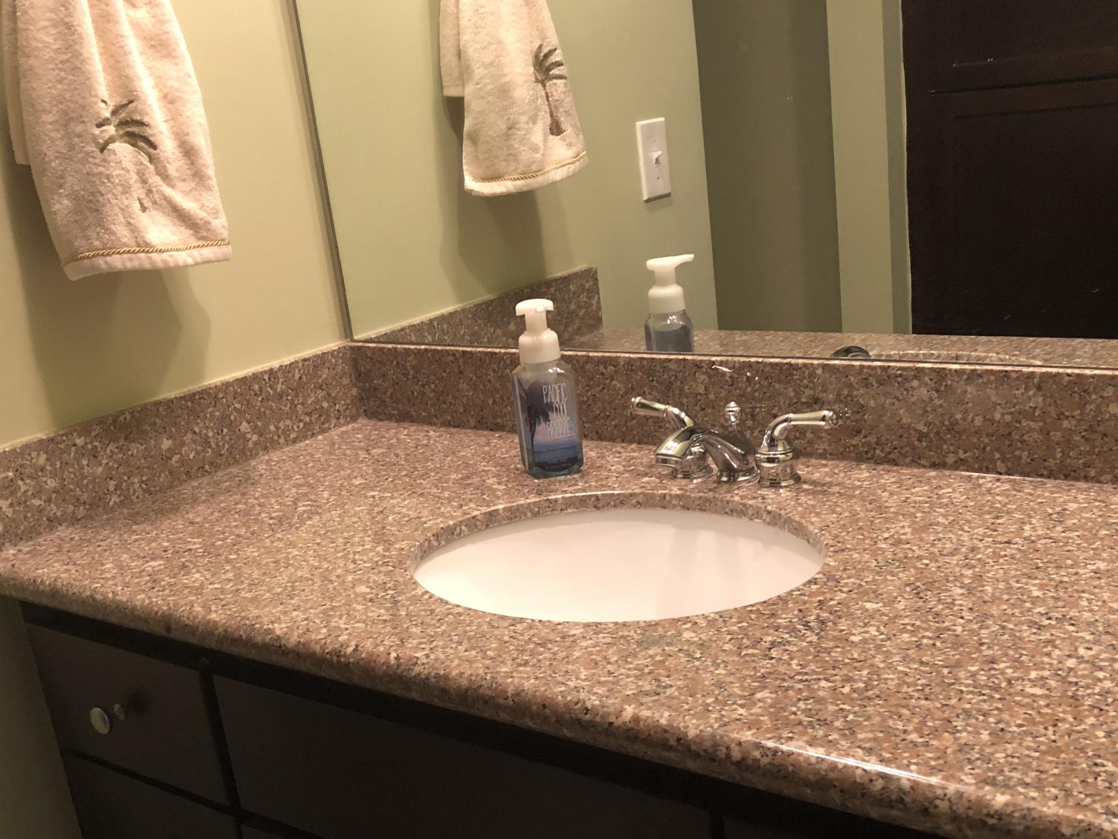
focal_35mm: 41
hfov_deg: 45.8
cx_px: 559
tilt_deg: -21.7
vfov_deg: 34.8
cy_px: 562
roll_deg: +6.1
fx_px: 1324
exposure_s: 1/15
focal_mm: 3.99
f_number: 1.8
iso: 100
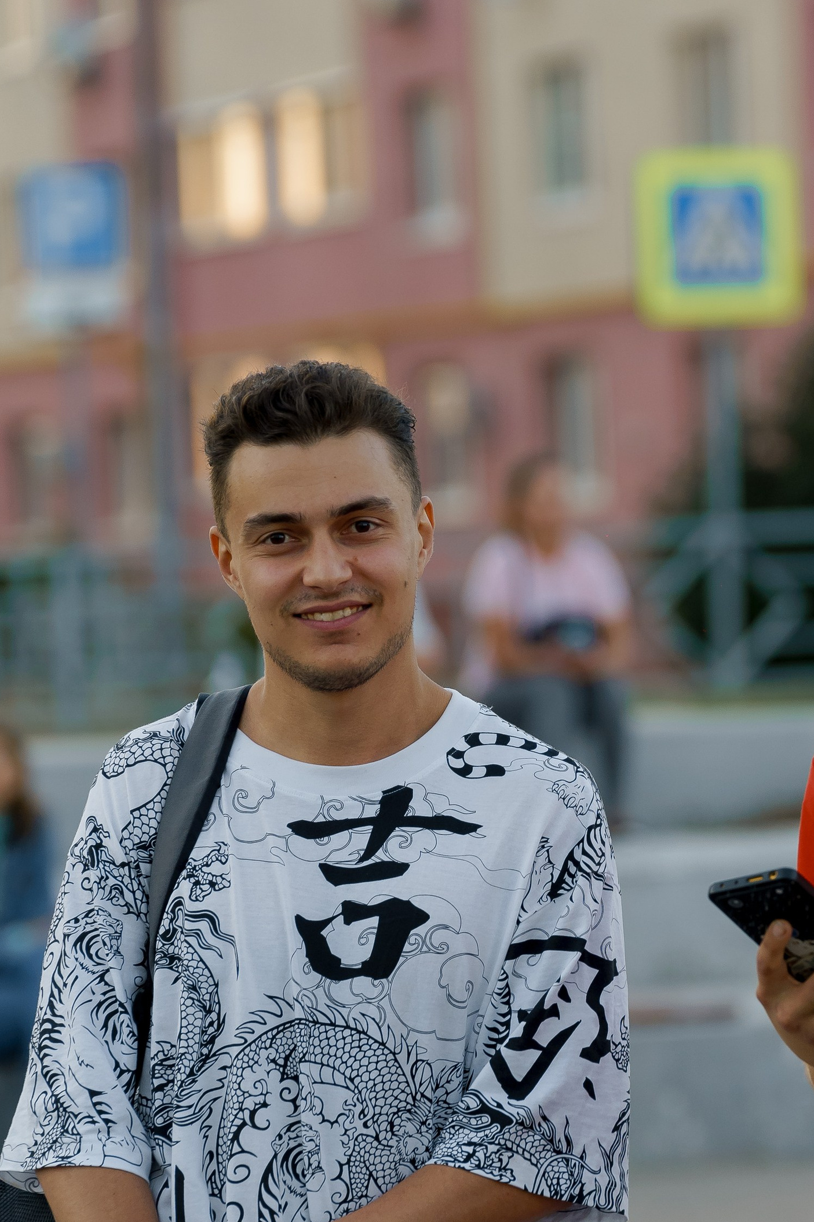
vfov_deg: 8.8
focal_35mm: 235
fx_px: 7971
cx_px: 629
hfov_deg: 5.8
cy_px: 814
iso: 640
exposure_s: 1/160
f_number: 3.5
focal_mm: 129
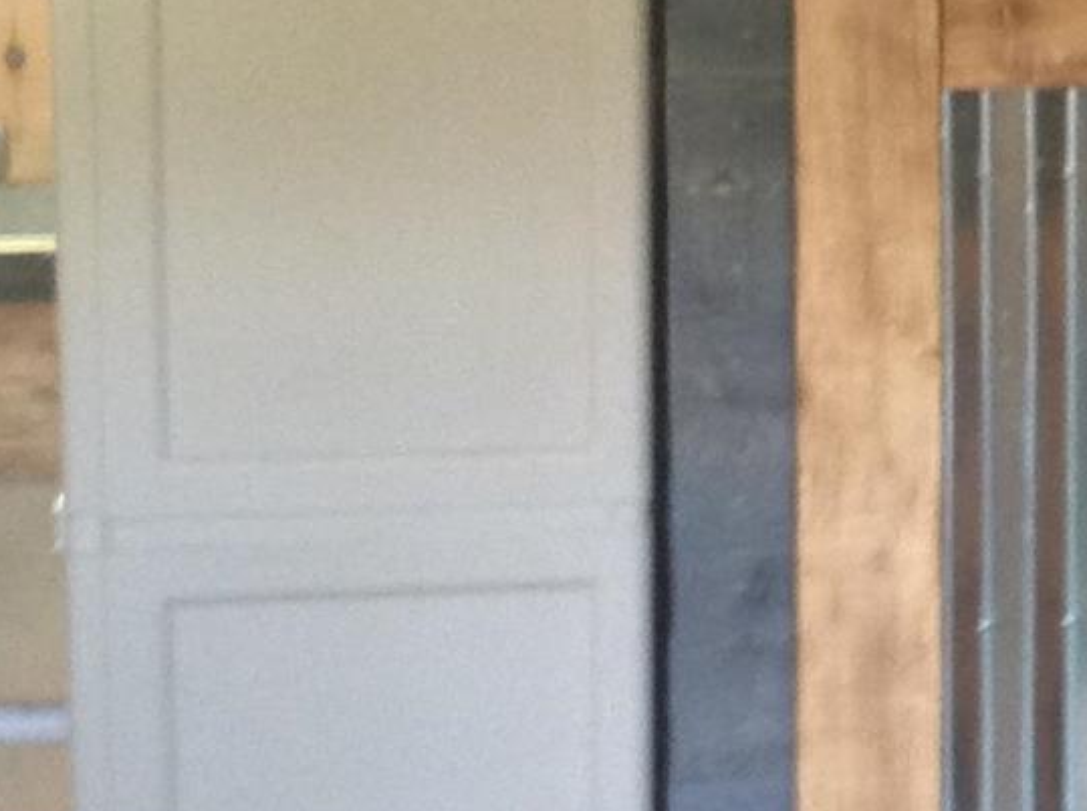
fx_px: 4168
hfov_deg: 13.4
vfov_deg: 11.0
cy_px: 15
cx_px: 1926
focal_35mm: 133
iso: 250
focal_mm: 4.28
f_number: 2.4
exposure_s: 1/15
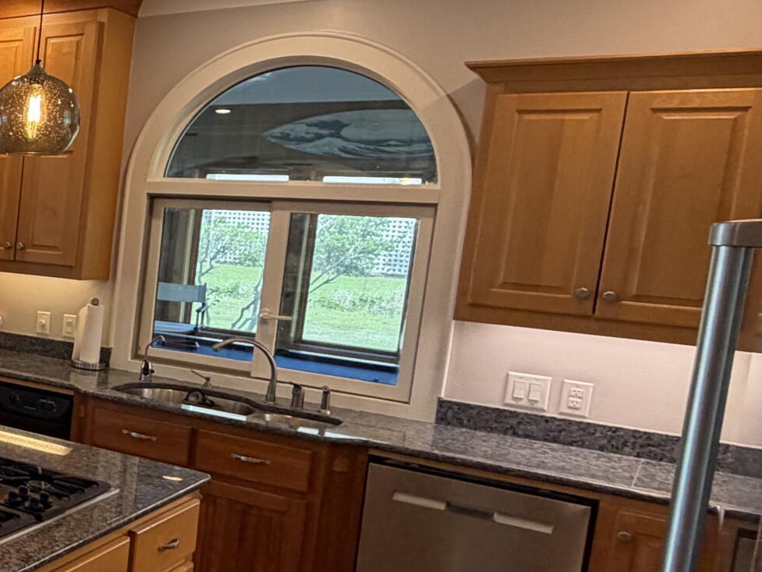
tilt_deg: -6.6
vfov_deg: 33.6
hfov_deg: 31.8
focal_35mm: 43
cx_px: -260
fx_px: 947
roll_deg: -2.3
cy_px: 300
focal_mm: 2.22
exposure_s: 1/120
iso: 160
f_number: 2.2
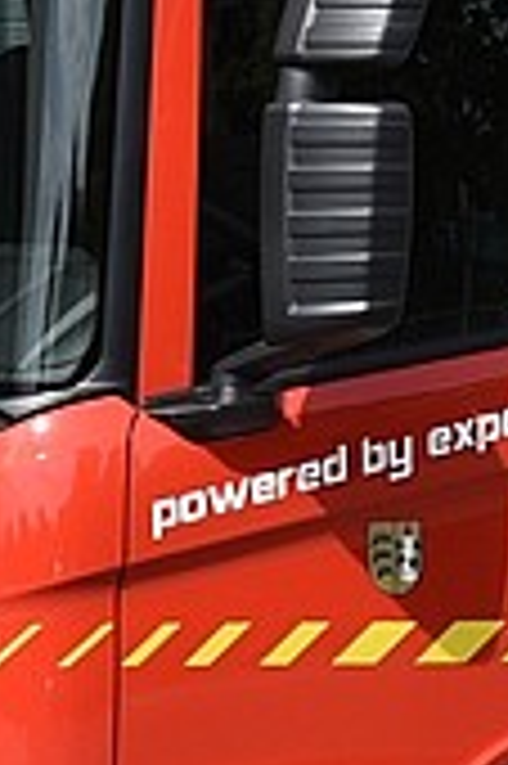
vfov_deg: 4.6
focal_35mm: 450
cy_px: 477
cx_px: 1187
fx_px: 9544
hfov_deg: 3.0
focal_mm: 85
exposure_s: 1/320
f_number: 9
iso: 200
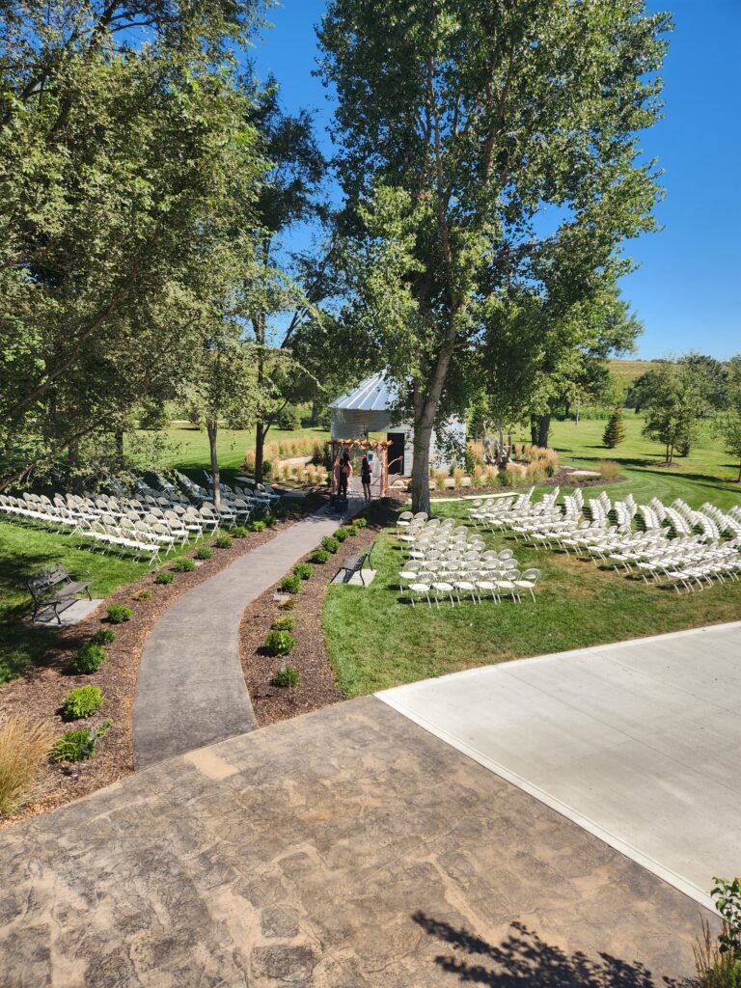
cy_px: 494
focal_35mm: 23
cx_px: 370
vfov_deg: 73.9
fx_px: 656
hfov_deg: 58.9
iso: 20
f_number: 1.8
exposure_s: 1/1189
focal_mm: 5.4
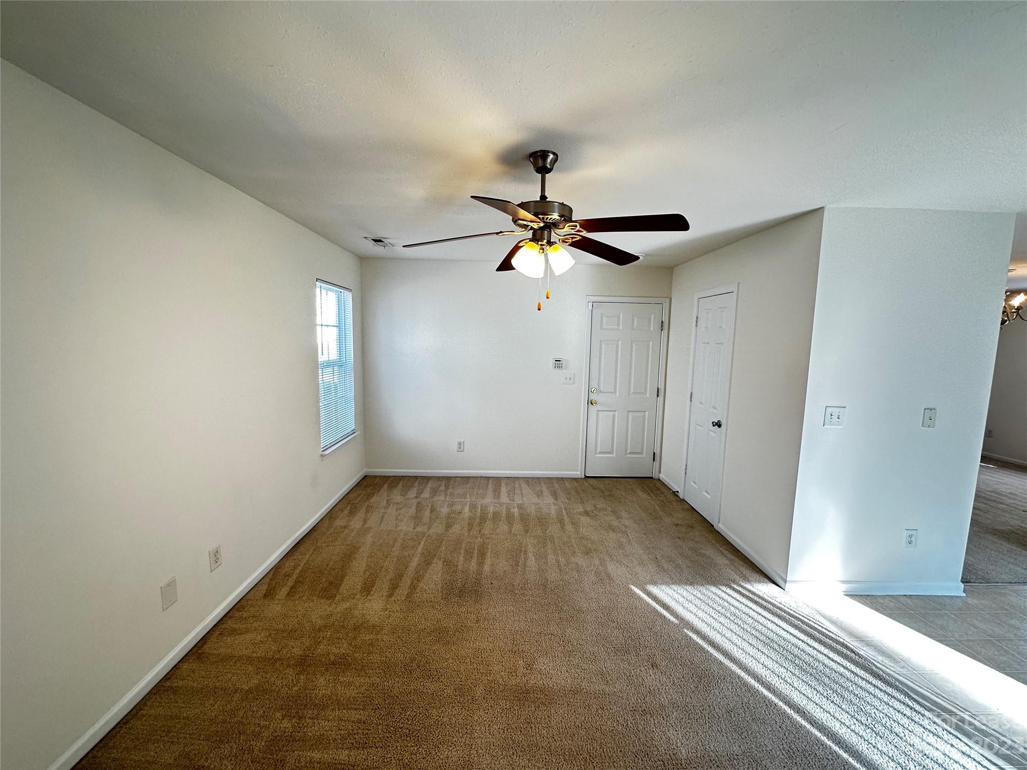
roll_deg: -1.4
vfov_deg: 85.7
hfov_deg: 102.1
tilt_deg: -6.8
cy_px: 385
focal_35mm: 14
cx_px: 514
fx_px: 415
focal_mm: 2.22
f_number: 2.2
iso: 160
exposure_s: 1/120
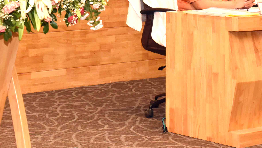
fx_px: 889
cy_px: -68
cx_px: 81
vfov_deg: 9.2
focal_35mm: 128
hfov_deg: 16.7
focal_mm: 48
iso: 4000
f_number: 9
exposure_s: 1/125
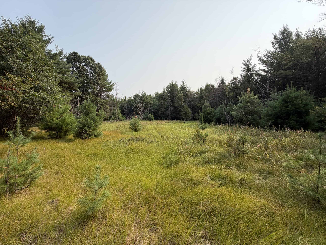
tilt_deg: -0.5
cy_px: 122
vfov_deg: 85.7
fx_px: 132
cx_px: 163
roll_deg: +0.3
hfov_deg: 102.1
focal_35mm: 14
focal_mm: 2.22
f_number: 2.2
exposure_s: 1/770
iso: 25
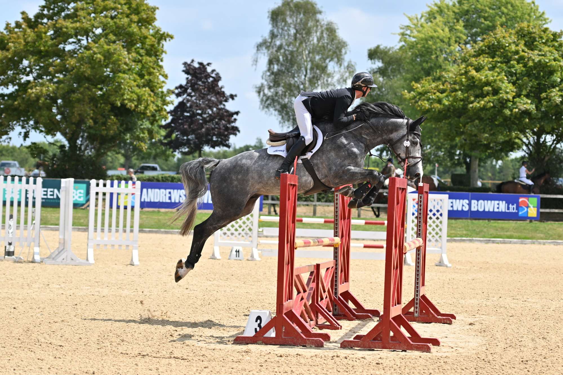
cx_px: 282
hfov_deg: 16.7
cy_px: 188
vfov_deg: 11.1
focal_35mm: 123
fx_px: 1923
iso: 64
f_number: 3.2
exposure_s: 1/1000
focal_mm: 82
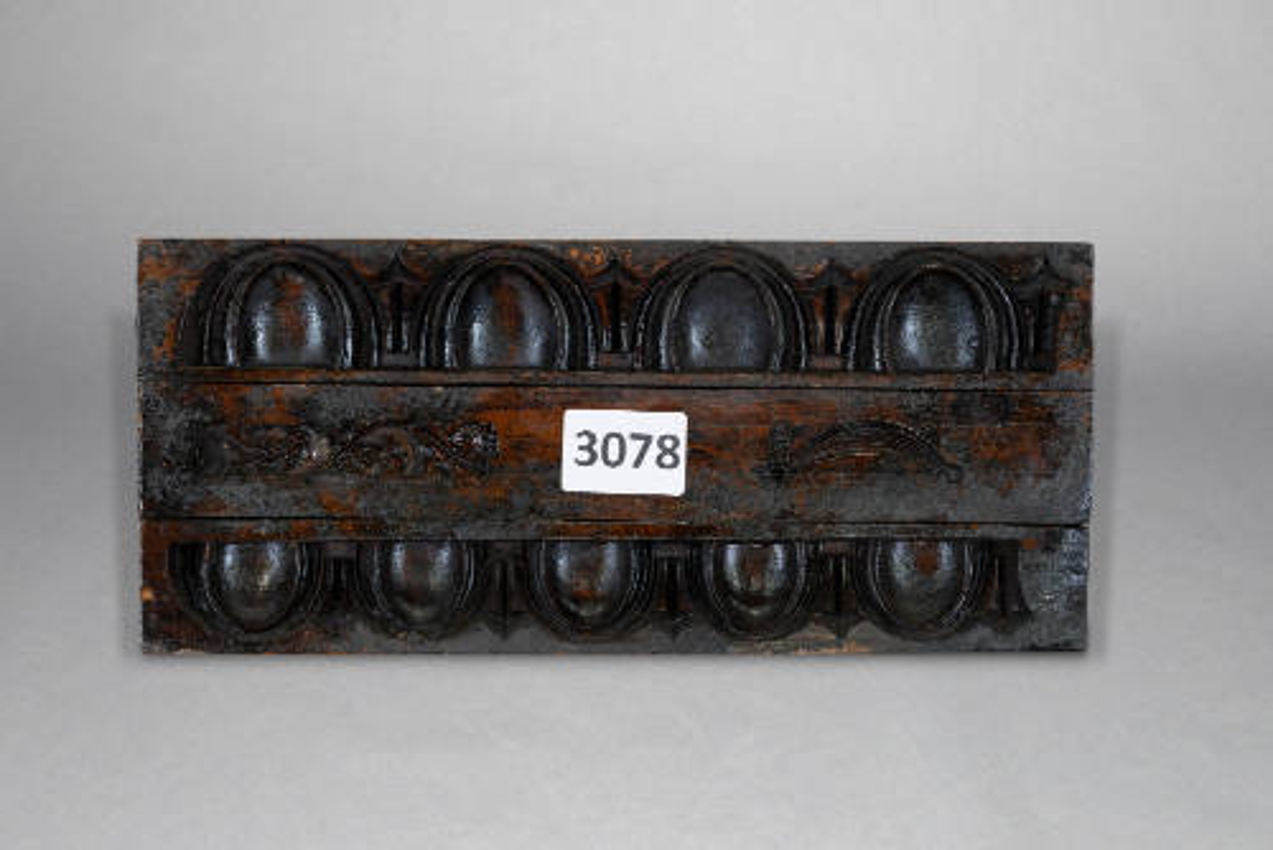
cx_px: 636
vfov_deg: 22.7
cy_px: 425
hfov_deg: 33.4
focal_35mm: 60
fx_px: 2123
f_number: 11
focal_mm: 60
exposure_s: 1/4
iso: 100
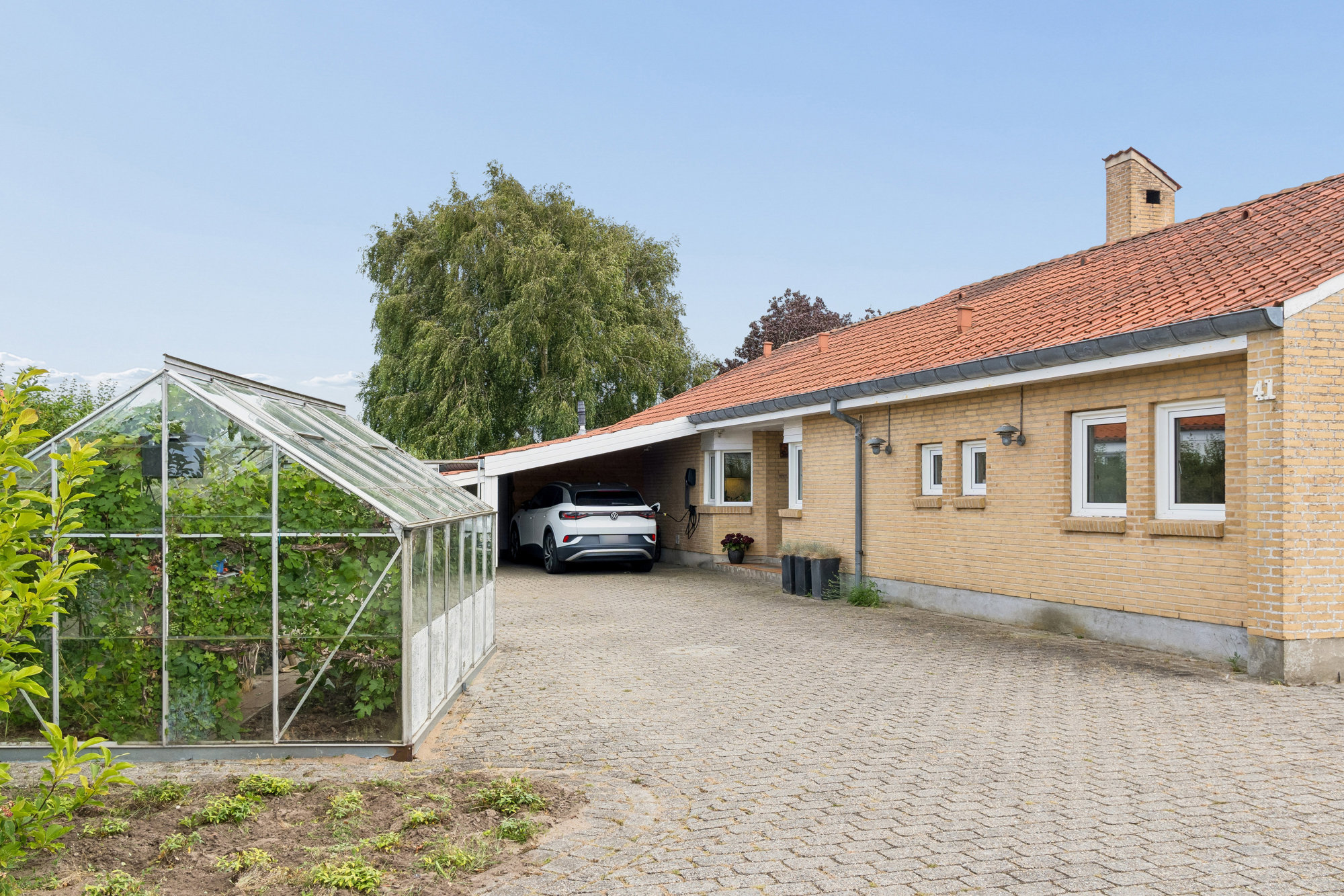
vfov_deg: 43.6
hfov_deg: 61.9
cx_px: 672
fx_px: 1120
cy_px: 448
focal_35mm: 30
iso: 200
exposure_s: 1/160
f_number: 8
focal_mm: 20
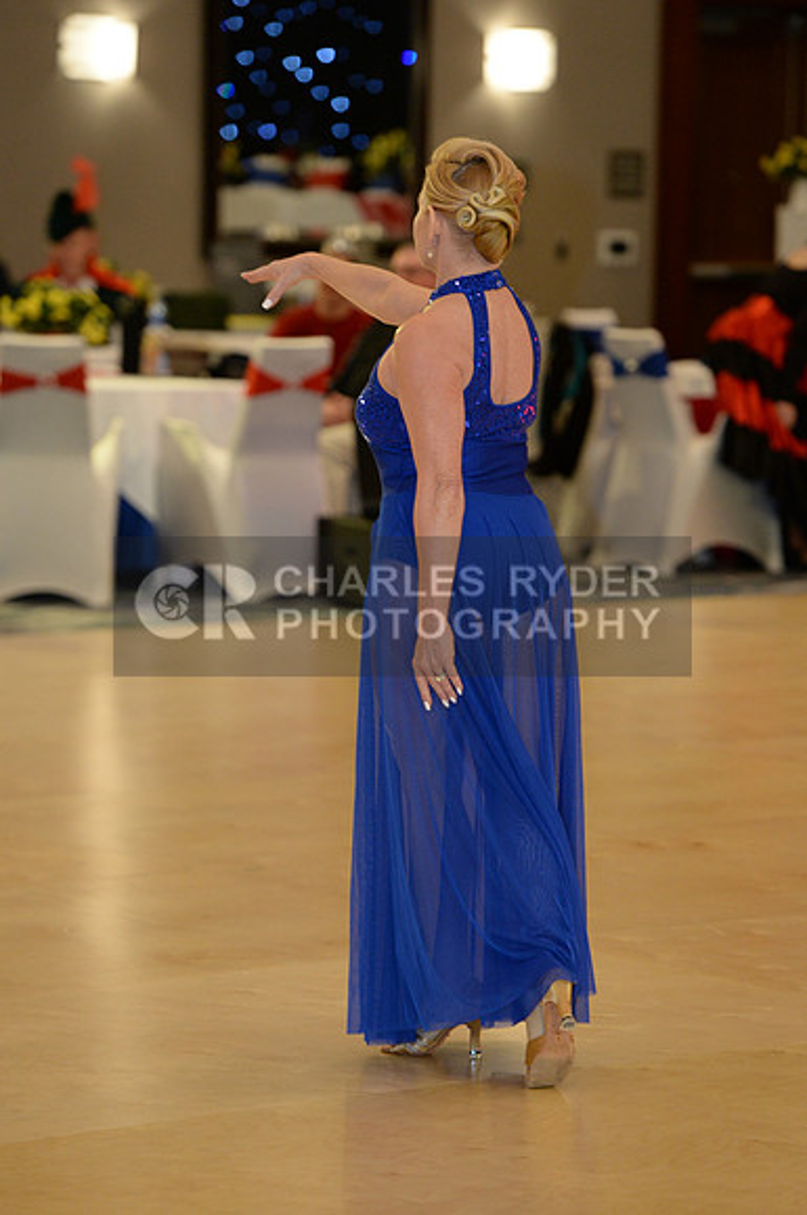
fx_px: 5564
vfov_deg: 12.5
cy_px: 608
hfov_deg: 8.3
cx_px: 404
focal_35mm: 165
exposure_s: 1/250
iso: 3200
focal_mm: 165
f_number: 3.5
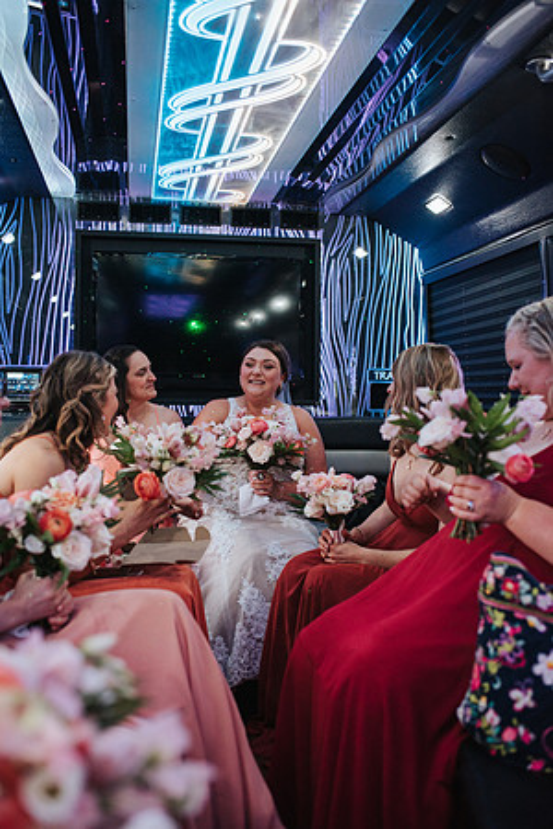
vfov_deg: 54.4
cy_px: 414
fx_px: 806
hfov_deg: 37.9
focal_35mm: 35
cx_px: 276
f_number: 2.8
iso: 1000
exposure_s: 1/200
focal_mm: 35
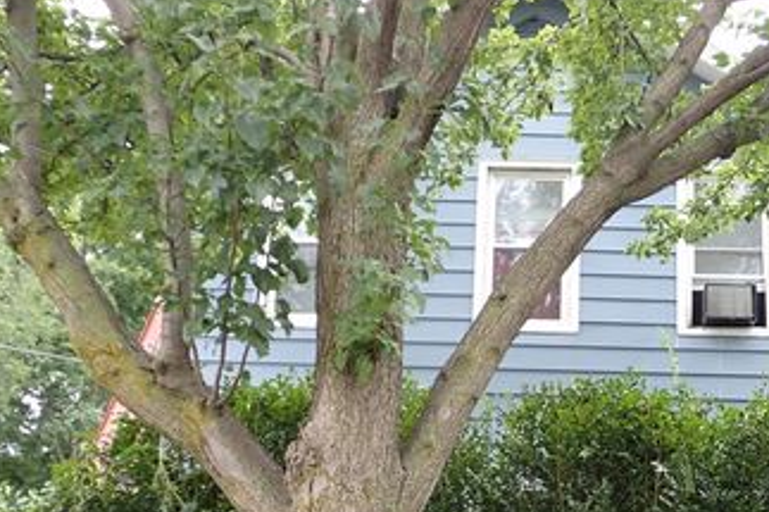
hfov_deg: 34.0
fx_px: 1238
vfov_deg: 23.0
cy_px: 416
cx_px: 550
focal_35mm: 58
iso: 125
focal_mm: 6.37
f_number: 2.5
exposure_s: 1/125
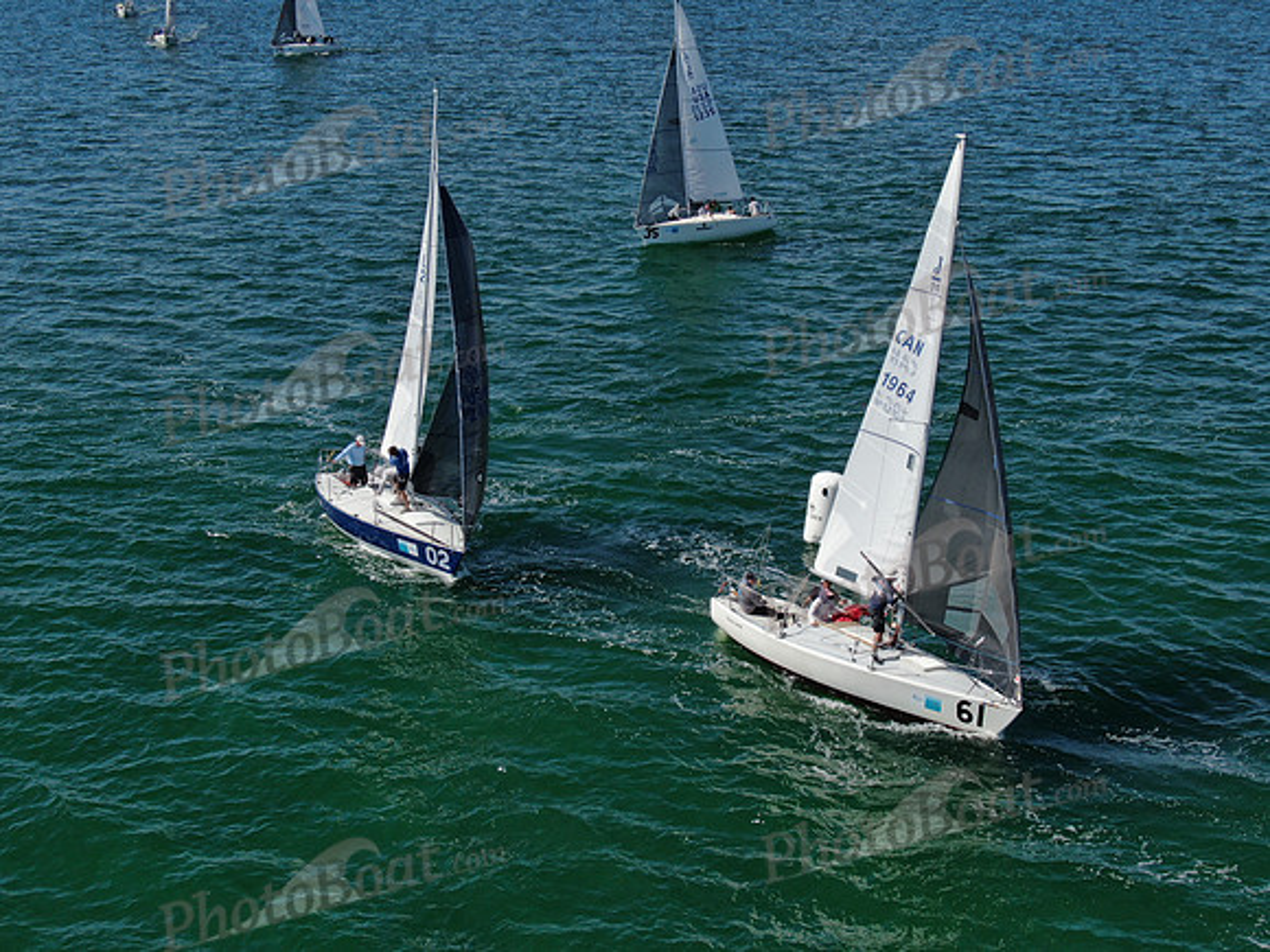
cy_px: 476
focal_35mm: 48
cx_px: 635
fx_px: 1761
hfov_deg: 39.7
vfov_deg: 30.3
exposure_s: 1/1250
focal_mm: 8.6
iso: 100
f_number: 3.8
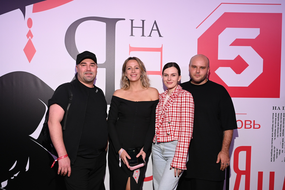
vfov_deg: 36.9
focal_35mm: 36
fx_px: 285
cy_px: 95
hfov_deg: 53.1
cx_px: 142
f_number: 5
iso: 640
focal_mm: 36
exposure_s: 1/125
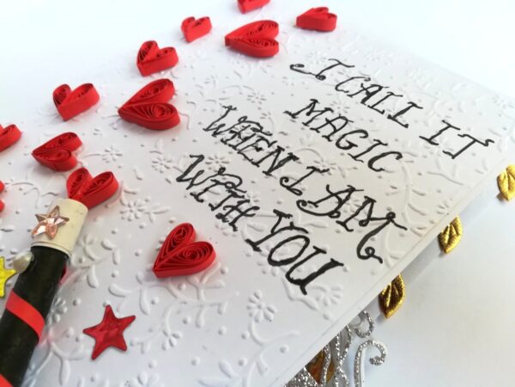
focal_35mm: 26
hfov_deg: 67.3
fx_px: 387
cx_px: 258
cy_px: 194
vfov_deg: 53.1
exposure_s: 1/30
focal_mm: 3.83
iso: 80
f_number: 2.2
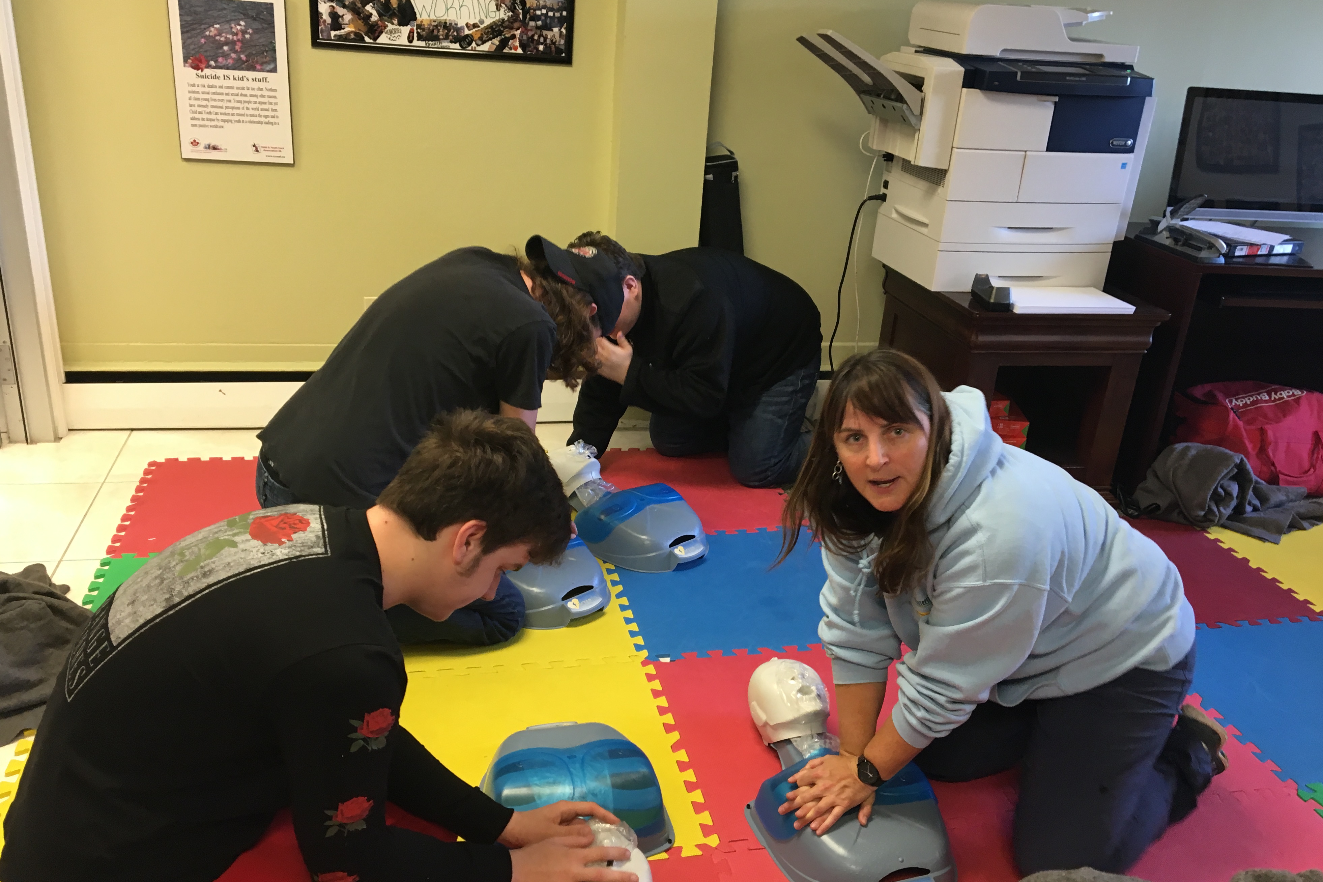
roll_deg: -3.8
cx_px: 669
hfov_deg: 60.3
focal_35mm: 31
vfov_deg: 42.3
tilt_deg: -22.3
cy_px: 467
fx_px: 1139
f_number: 2.2
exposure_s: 1/30
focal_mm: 4.15
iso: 80
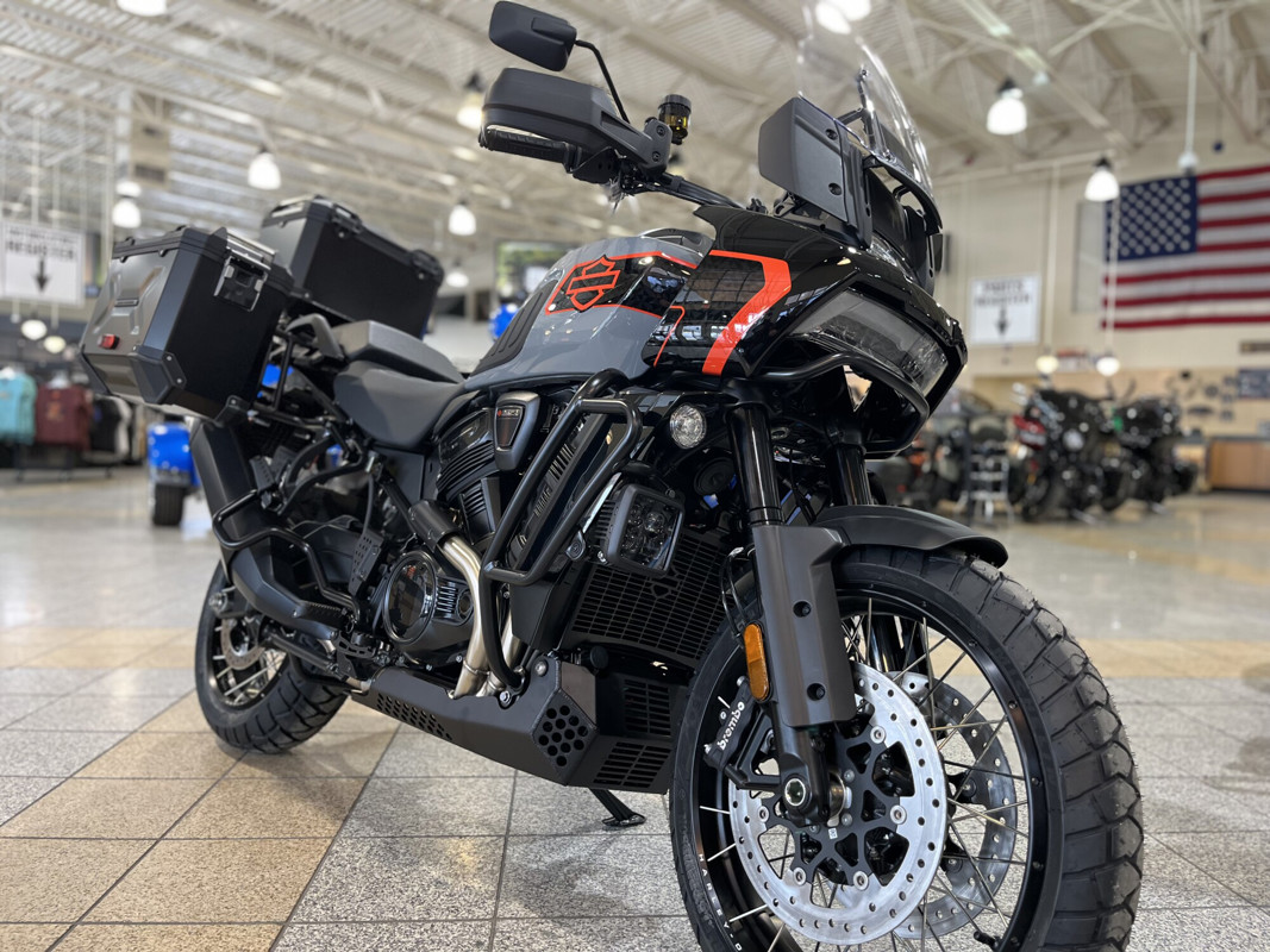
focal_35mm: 26
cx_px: 635
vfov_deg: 53.1
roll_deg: -1.8
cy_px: 476
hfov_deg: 67.3
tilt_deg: -3.0
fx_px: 954
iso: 125
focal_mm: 5.1
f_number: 1.6
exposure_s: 1/60
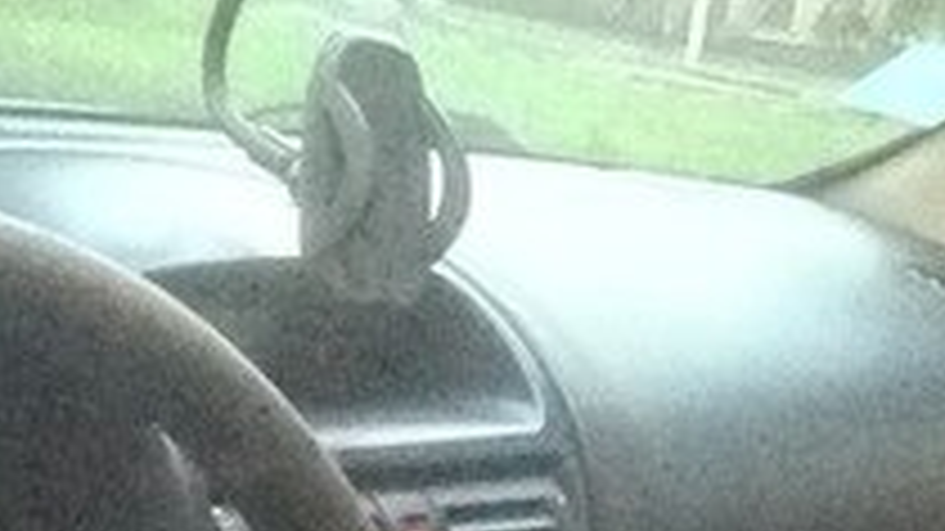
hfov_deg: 20.1
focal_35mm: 106
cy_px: 961
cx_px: 608
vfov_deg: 10.7
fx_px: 2655
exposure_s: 1/17
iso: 1600
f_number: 2.4
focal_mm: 2.15
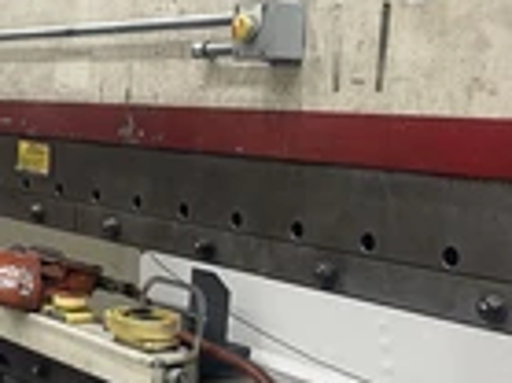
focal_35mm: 72
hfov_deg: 26.8
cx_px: 144
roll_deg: -0.5
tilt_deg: -0.5
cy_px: 184
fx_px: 1064
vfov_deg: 20.4
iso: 320
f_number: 1.6
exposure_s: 1/60
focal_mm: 5.1
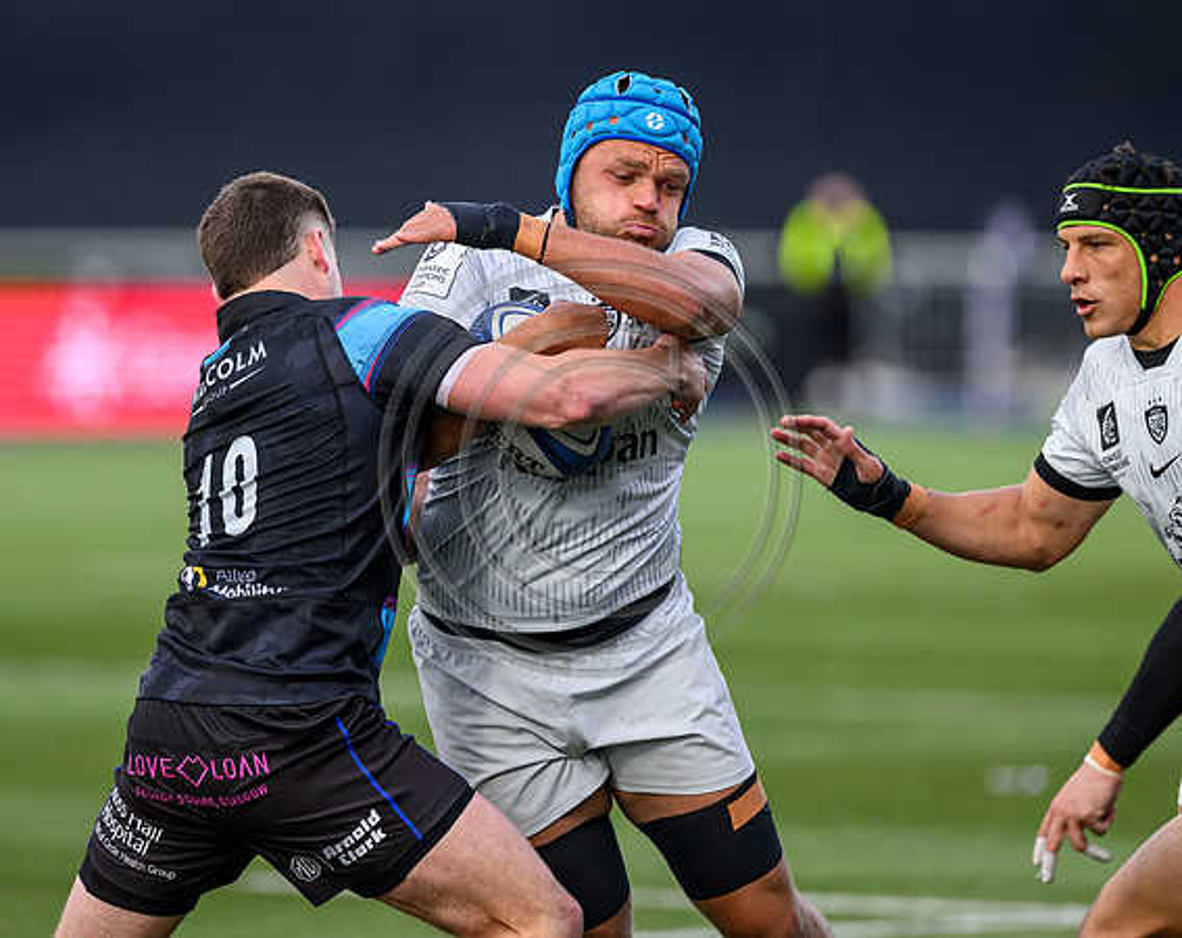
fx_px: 15630
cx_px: 479
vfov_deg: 3.4
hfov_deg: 4.3
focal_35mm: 448
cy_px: 469
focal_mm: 400
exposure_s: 1/2000
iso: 640
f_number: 4
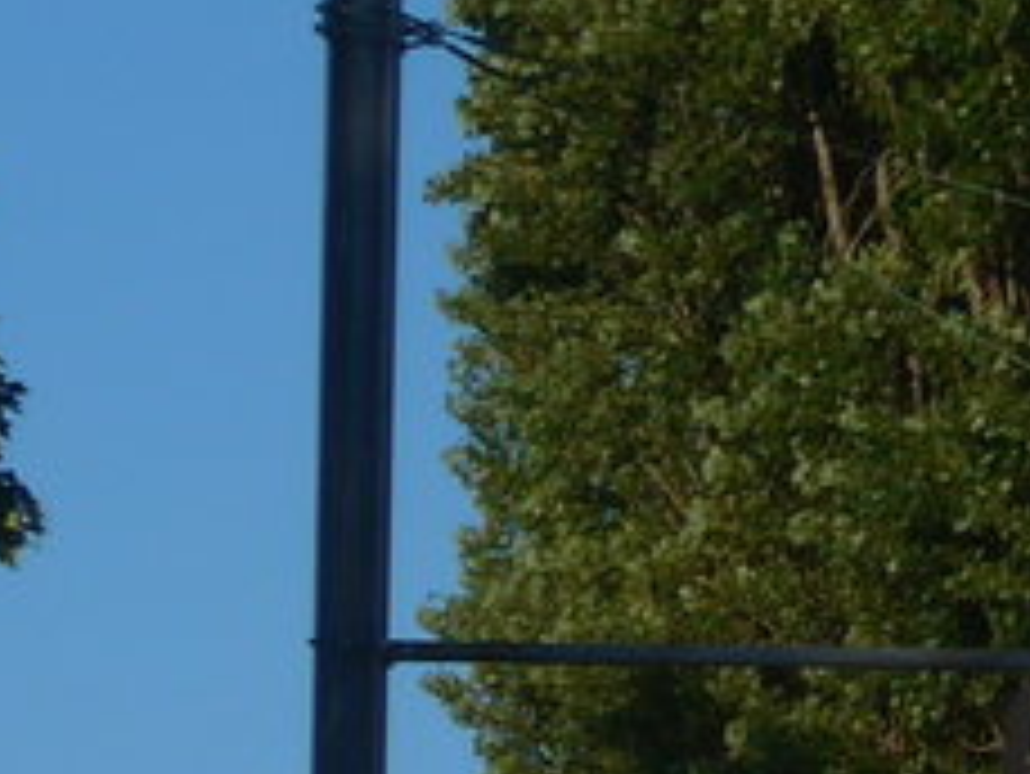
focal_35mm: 508
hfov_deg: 3.8
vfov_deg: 2.9
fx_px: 15123
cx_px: 2510
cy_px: 1224
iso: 80
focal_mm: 19.2
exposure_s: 1/800
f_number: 4.7
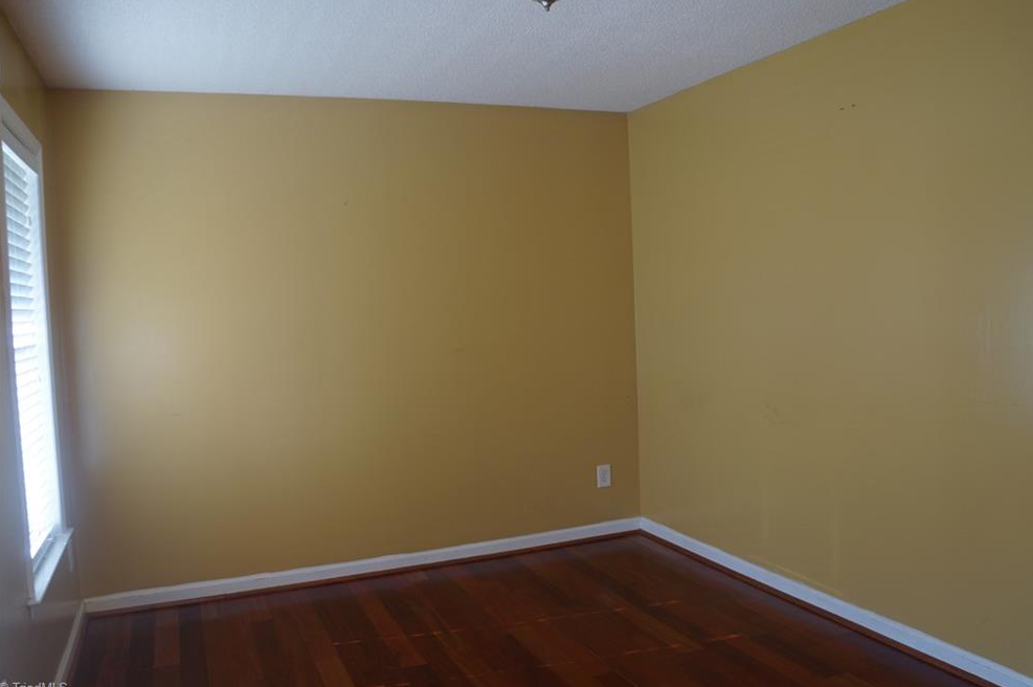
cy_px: 341
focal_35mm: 28
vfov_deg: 46.3
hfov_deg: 65.5
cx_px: 533
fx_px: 803
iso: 200
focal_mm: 18
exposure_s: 1/60
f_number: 4
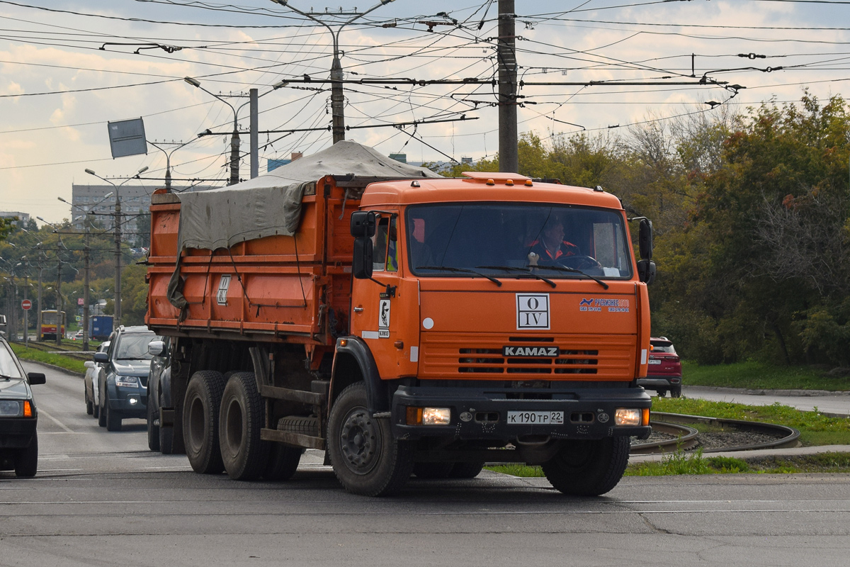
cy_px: 284
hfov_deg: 24.6
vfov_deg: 16.6
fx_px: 1948
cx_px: 425
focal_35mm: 82
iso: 200
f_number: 6.3
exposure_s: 1/800
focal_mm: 55
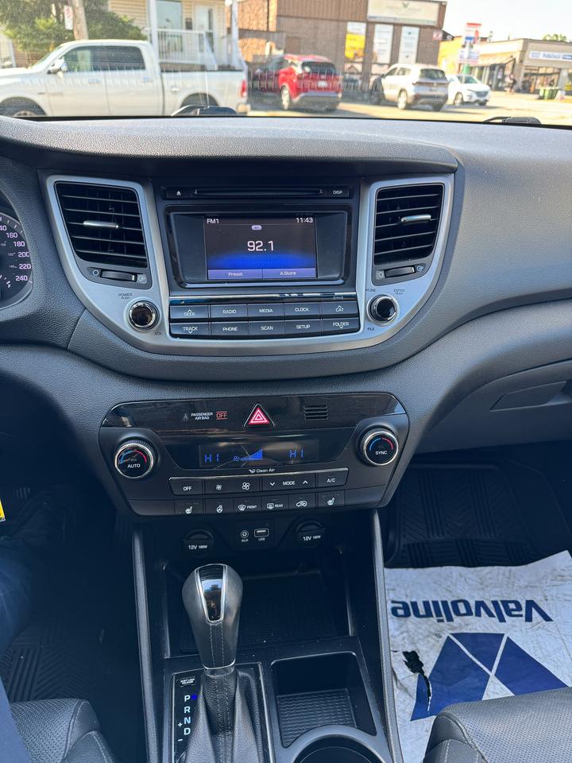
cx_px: 286
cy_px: 382
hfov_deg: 56.8
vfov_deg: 71.6
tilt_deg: -28.1
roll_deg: -2.2
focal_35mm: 24
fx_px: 529
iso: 100
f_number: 1.78
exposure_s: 1/121
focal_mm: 6.76
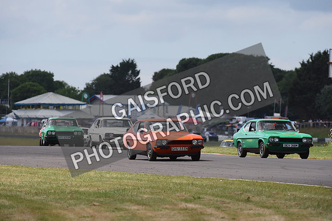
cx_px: 166
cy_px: 110
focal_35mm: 400
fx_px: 3690
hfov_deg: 5.2
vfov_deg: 3.4
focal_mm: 400
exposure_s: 1/1000
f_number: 8
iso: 1250
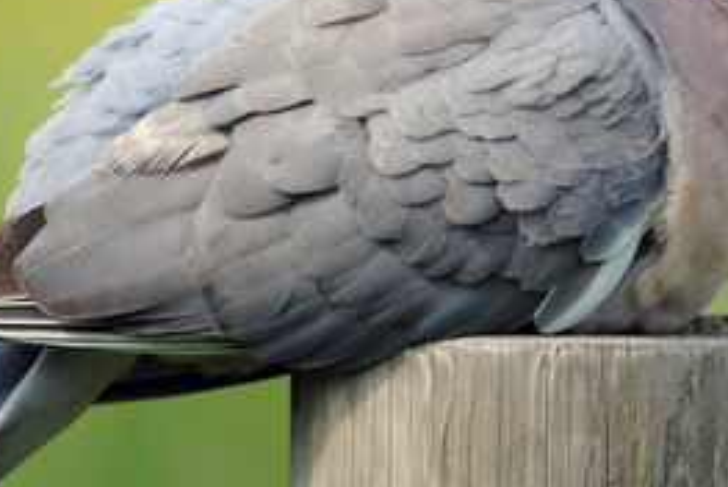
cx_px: 311
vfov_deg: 1.1
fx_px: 25832
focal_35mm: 1276
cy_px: 151
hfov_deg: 1.6
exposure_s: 1/500
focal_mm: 500
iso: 220
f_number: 6.3
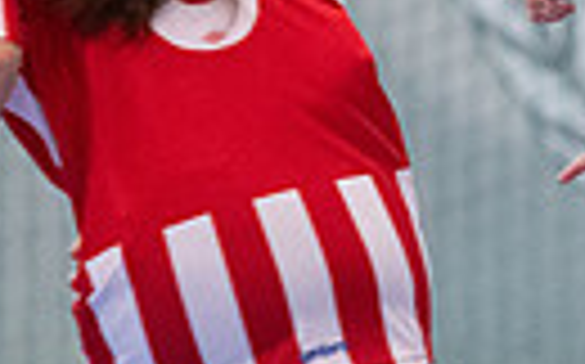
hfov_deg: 1.5
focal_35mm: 1364
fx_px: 21728
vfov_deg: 1.0
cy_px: 218
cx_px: 801
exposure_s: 1/640
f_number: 3.2
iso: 4500
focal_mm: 200
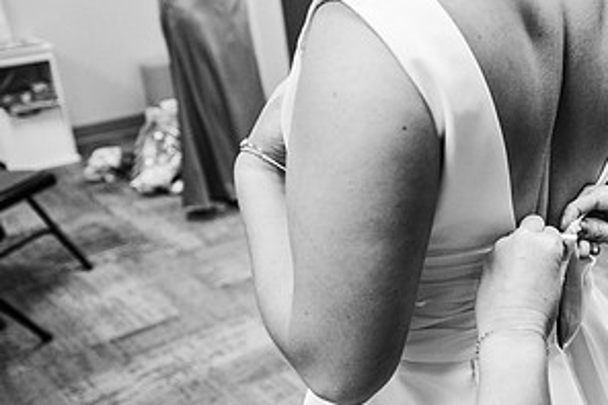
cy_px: 177
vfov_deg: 28.6
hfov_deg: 38.2
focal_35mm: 47
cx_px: 579
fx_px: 793
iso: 2000
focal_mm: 24
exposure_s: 1/320
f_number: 3.2
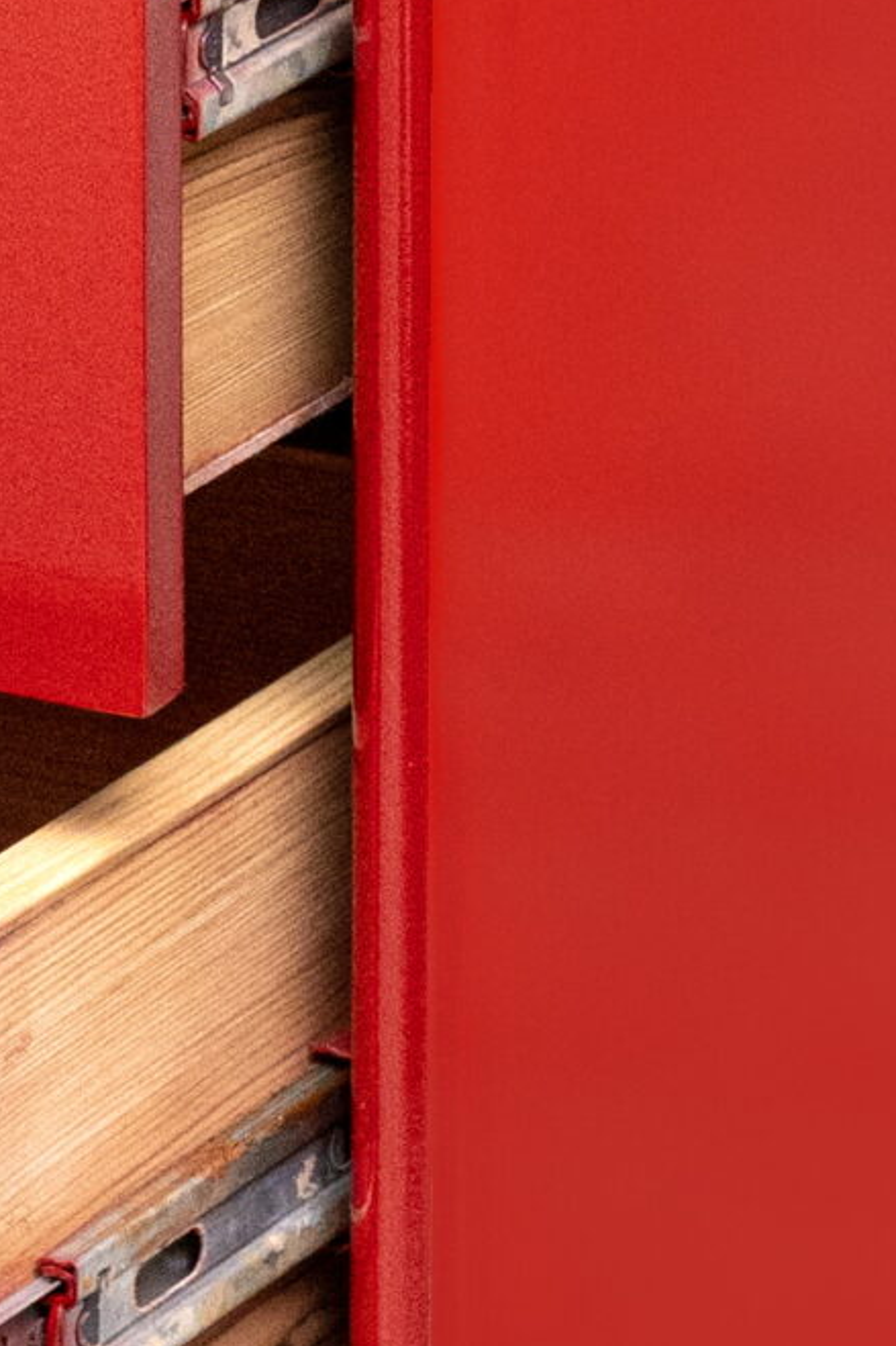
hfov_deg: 3.4
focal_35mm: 408
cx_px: 68
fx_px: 15239
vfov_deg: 5.1
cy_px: 607
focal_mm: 70
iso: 3200
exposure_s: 1/200
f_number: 5.6
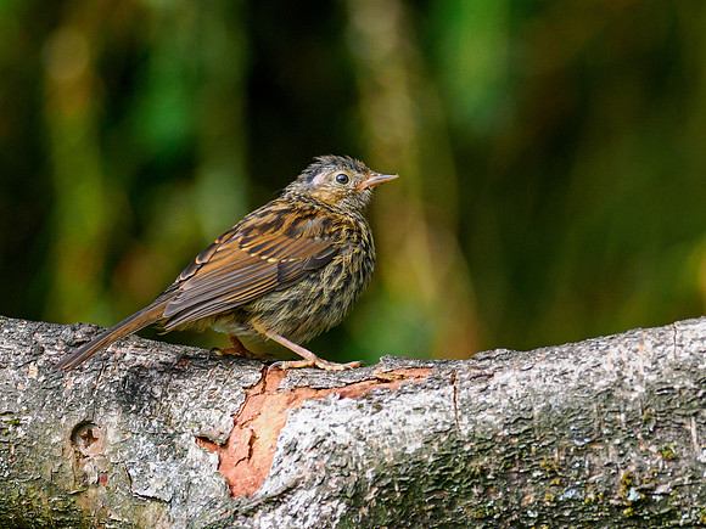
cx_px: 484
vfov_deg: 1.6
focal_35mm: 958
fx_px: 19536
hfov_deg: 2.1
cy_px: 226
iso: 800
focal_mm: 300
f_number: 4
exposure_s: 1/1250
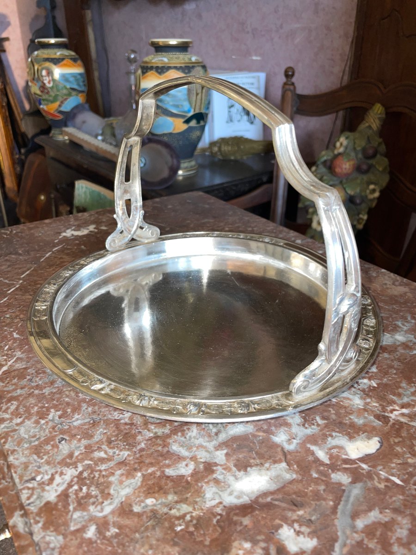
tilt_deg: -28.3
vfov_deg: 67.3
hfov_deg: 53.1
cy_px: 278
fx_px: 417
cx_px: 208
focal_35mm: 26
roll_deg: +0.0
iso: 40
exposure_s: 1/17
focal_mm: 4.2
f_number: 1.6
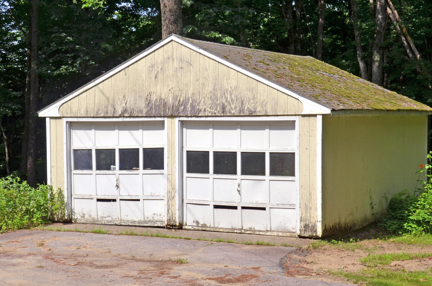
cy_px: 160
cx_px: 221
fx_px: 870
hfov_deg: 27.9
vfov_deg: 18.7
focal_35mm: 73
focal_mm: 35
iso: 160
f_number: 11
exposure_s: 1/250
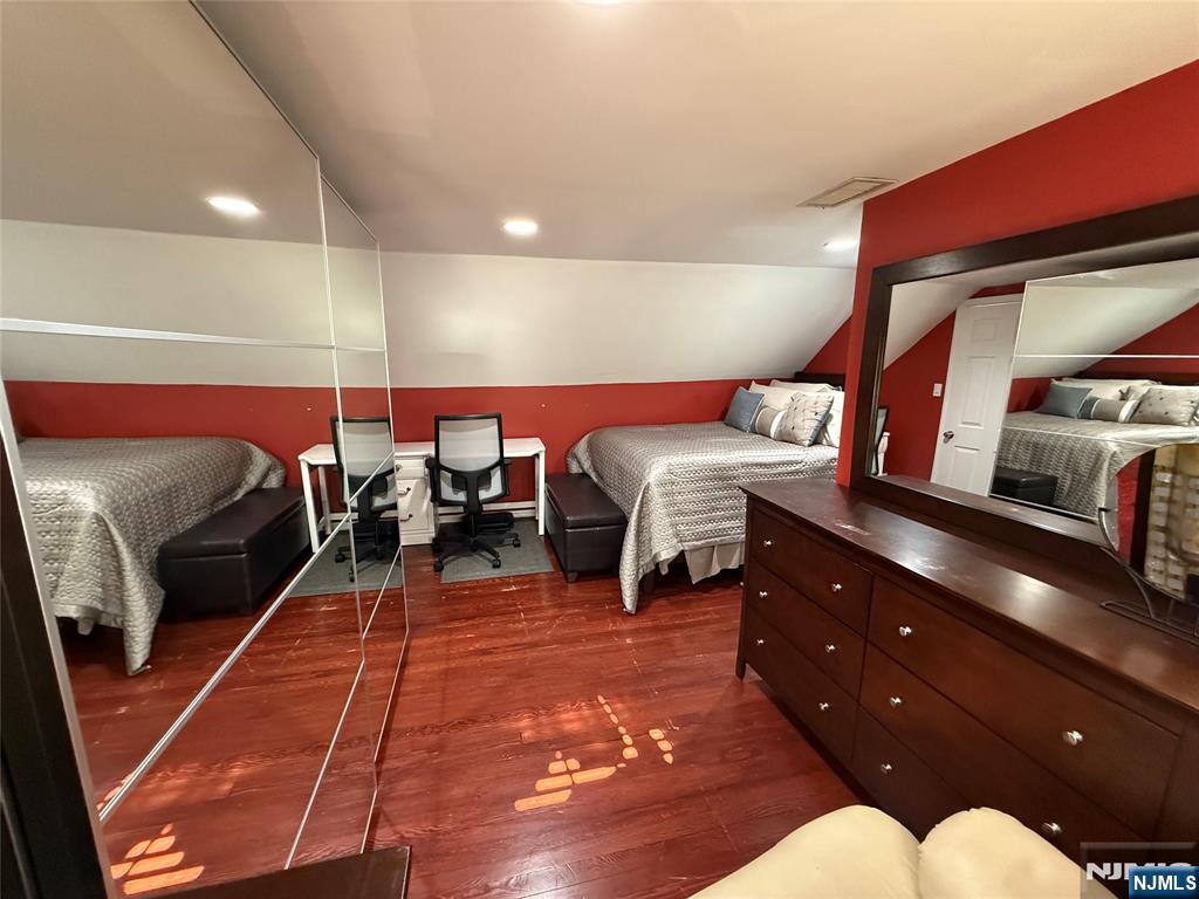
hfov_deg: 102.1
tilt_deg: -11.2
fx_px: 485
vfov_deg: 85.7
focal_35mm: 14
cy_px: 450
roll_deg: +0.1
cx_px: 600
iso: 800
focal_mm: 2.22
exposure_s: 1/60
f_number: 2.2
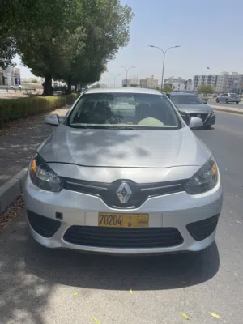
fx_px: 243
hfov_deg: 53.1
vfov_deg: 67.3
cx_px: 122
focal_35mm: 26
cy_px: 162
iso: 32
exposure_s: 1/4831
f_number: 1.6
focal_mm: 4.2
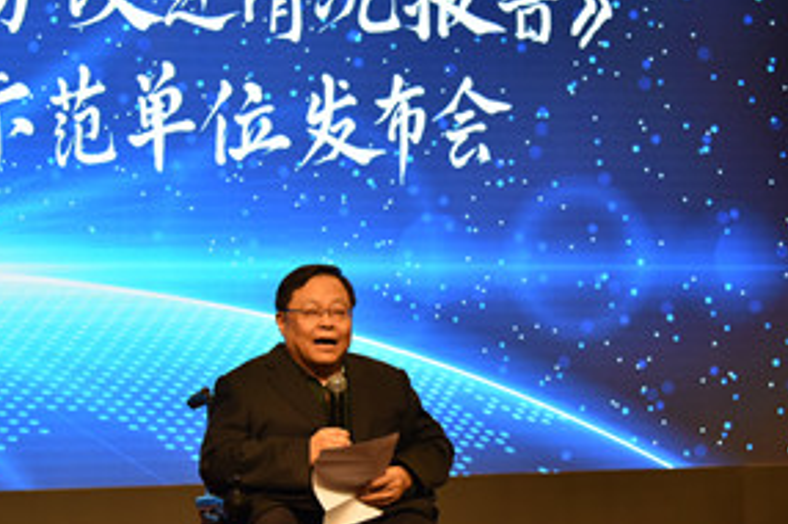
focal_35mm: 140
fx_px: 3061
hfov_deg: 14.7
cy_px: 385
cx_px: 405
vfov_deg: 9.8
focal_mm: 80
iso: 1000
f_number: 4.5
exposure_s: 1/200
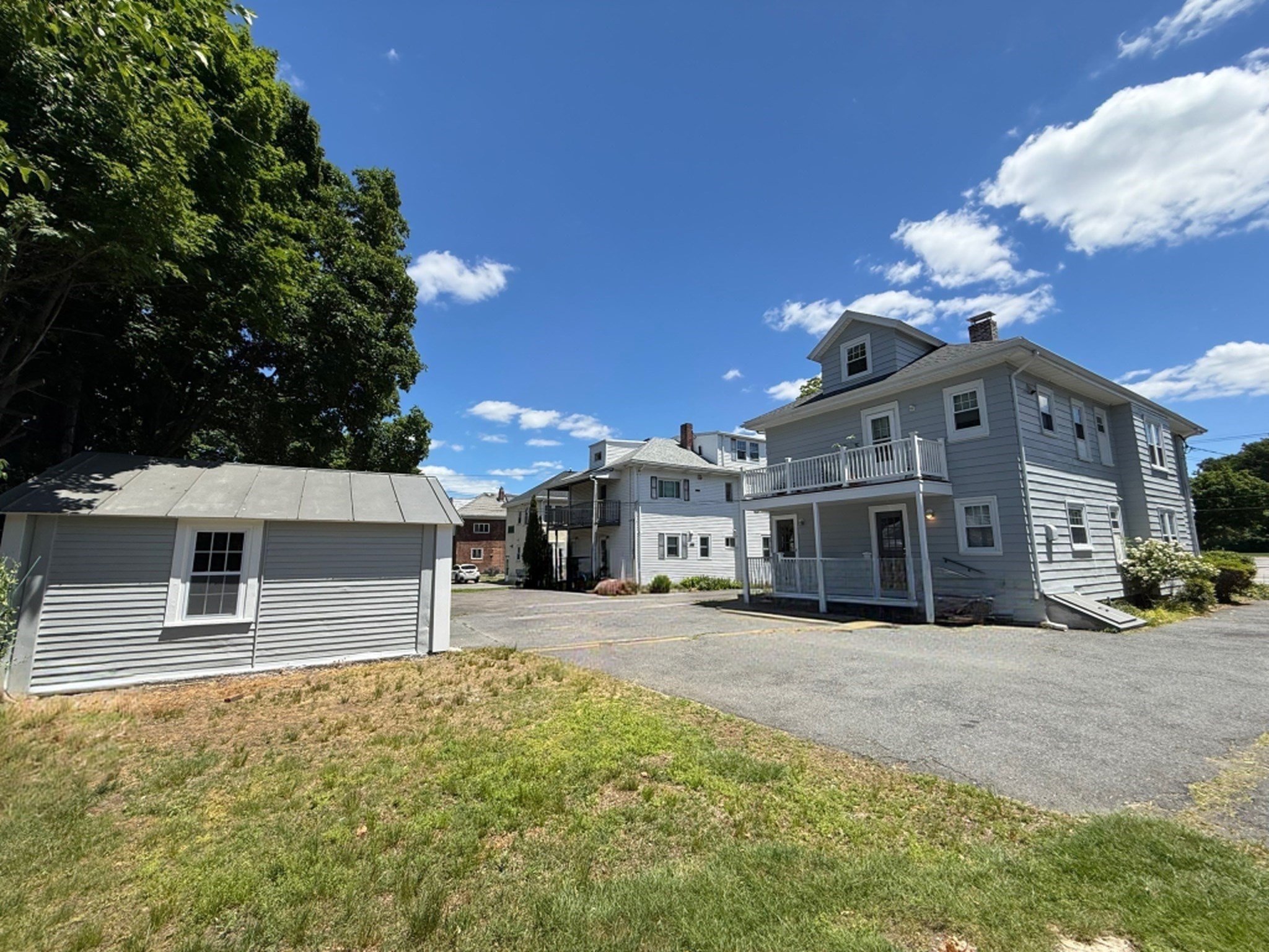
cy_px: 476
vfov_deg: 85.7
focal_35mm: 14
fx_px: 513
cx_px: 634
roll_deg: -0.7
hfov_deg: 102.1
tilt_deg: +9.3
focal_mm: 2.22
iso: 50
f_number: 2.2
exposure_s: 1/2092
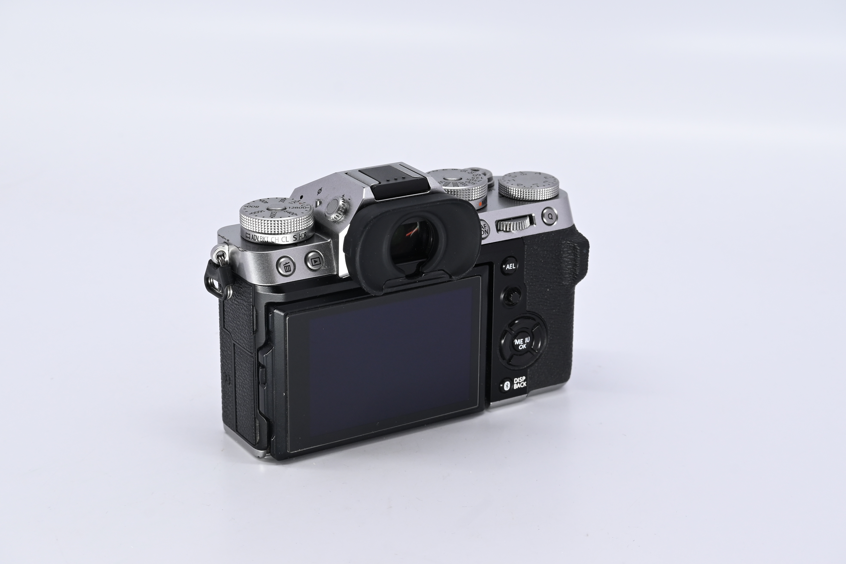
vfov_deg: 18.2
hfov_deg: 27.0
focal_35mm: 75
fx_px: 1762
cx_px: 423
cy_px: 282
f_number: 9
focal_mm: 50
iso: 500
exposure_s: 1/200
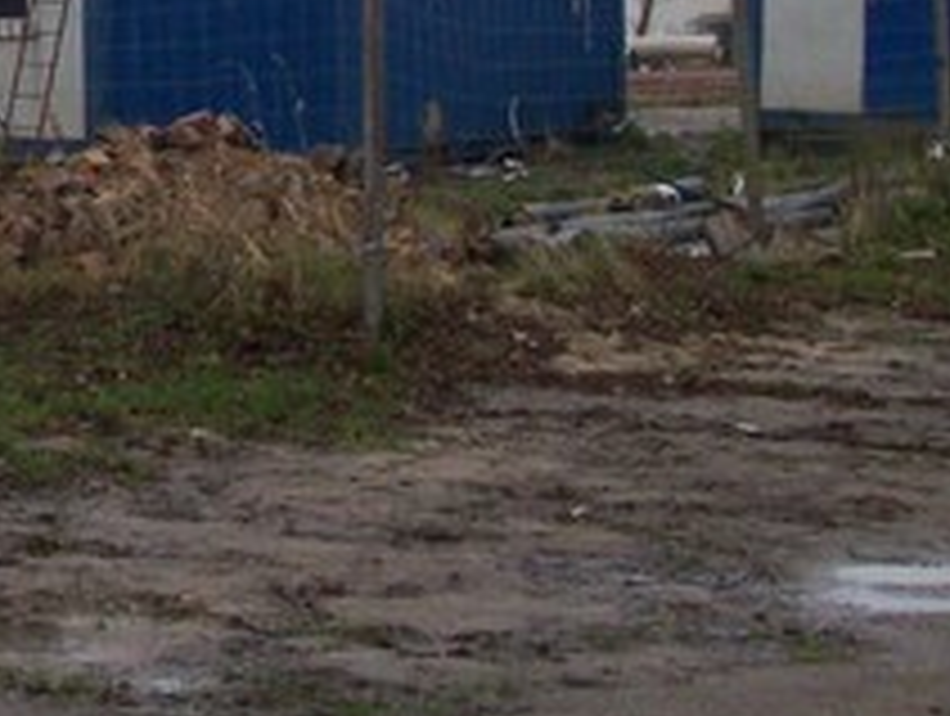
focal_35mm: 109
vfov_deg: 13.2
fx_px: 2997
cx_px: -189
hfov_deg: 17.2
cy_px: -162
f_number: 2.7
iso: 160
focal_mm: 6
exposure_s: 1/101
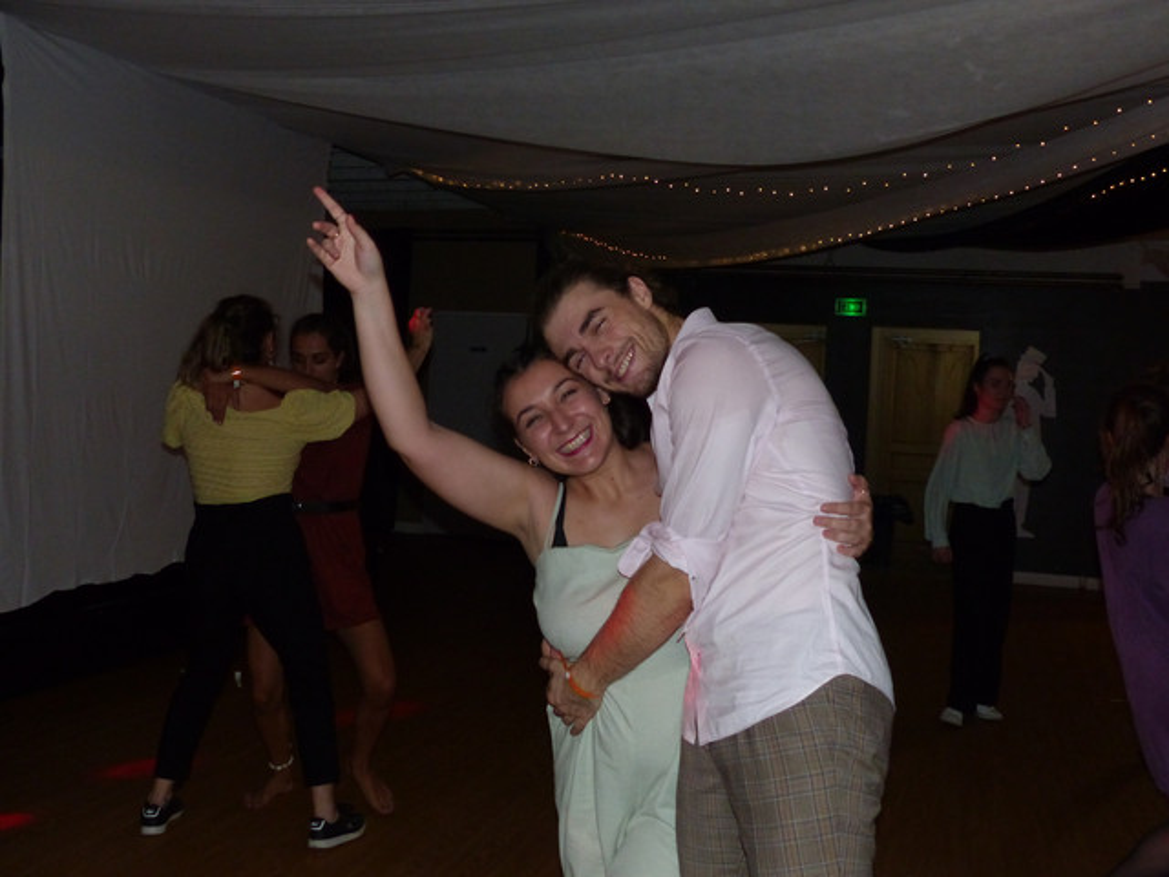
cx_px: 584
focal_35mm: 36
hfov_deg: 51.4
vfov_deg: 39.7
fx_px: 1216
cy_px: 438
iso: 400
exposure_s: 1/80
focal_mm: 6.4
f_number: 2.8
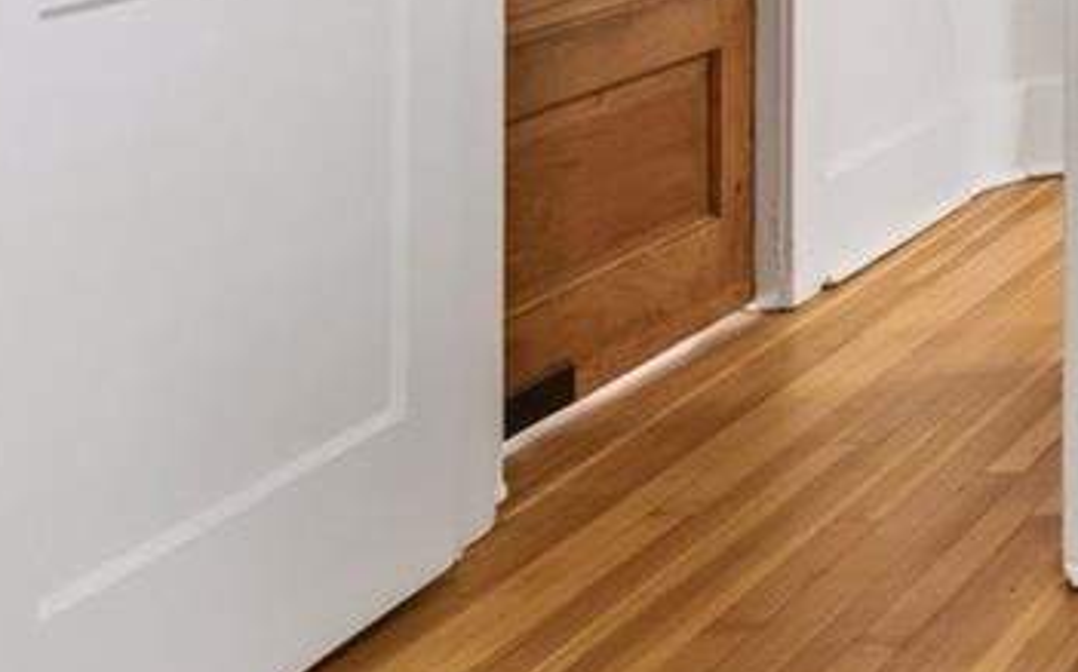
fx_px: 2320
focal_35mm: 79
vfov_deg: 15.2
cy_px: -353
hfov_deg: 19.7
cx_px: 1920
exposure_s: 1/8
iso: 400
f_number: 9
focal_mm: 17
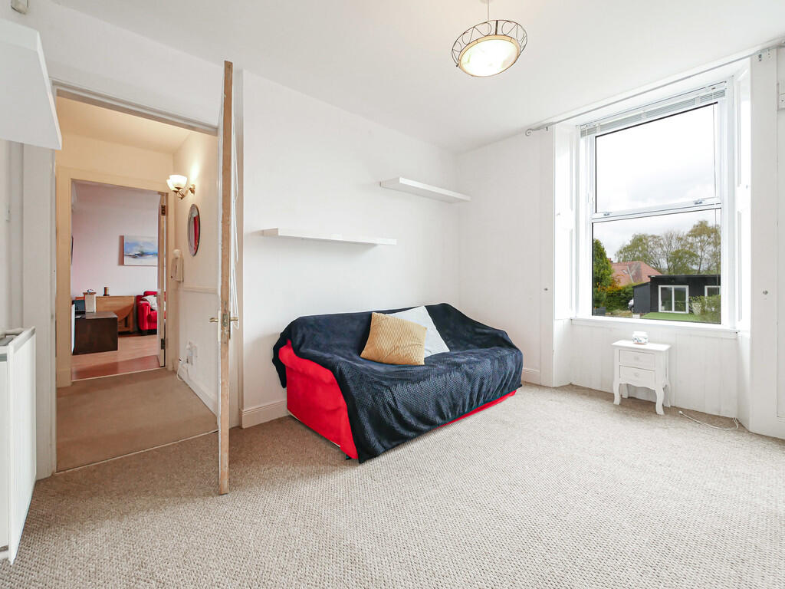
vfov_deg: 85.7
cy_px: 294
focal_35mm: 14
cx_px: 392
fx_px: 317
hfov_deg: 102.1
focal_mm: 7
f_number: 4
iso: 640
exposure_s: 1/60
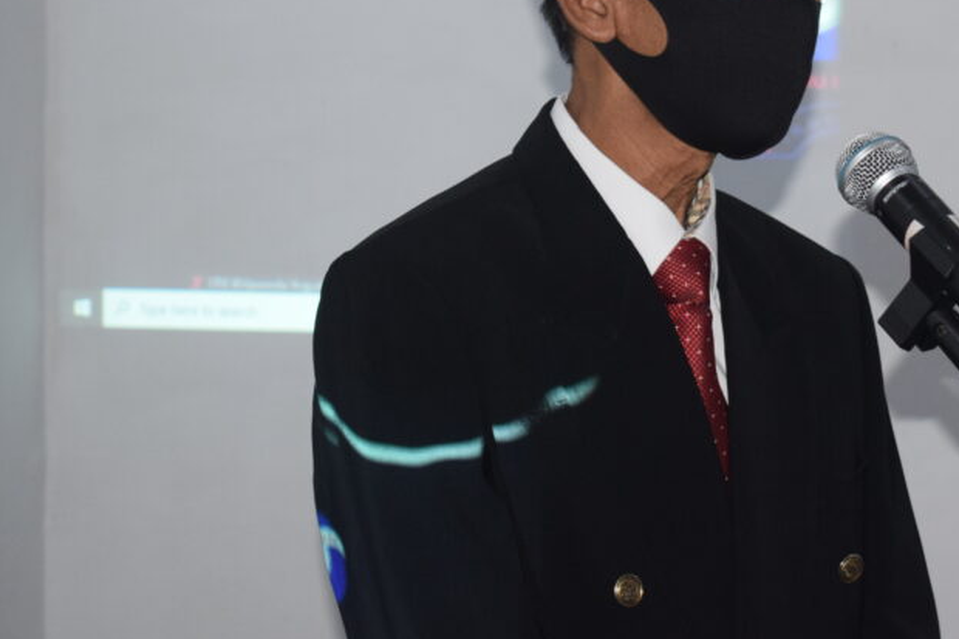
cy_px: 171
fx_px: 3169
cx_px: 691
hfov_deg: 17.1
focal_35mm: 119
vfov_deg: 11.5
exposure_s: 1/60
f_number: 5.3
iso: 1250
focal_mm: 48
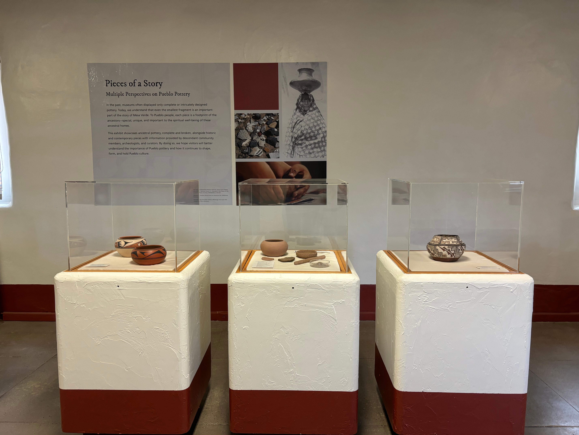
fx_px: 435
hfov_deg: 67.3
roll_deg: -0.3
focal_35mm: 26
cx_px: 290
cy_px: 218
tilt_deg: -5.4
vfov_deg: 53.1
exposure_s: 1/60
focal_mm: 5.96
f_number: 1.6
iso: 125
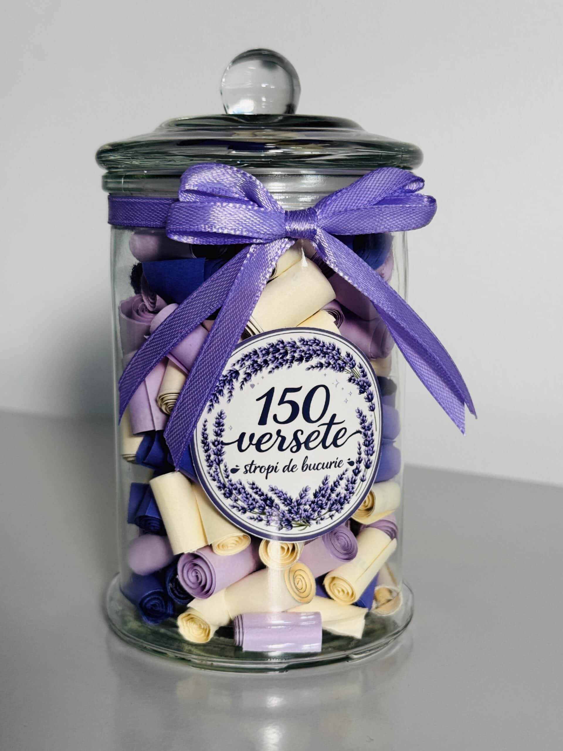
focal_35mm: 48
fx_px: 1041
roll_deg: +2.4
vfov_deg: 39.7
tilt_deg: -9.2
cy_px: 376
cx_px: 282
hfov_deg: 30.3
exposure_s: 1/50
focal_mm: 6.76
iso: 64
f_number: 1.78
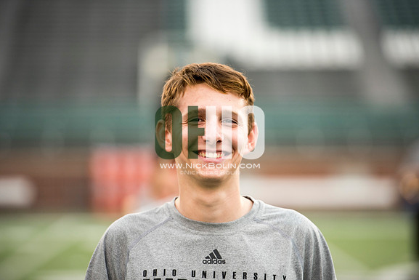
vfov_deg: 6.8
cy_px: 140
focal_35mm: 201
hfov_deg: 10.2
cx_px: 210
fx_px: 2340
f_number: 2.8
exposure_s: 1/1250
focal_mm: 200
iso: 1000
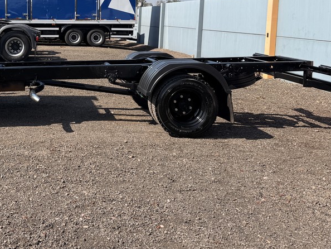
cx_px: 57
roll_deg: -2.2
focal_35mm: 46
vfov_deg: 30.5
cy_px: 37
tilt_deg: -2.6
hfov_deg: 39.3
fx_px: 440
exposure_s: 1/3425
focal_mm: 6.76
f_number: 1.78
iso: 80
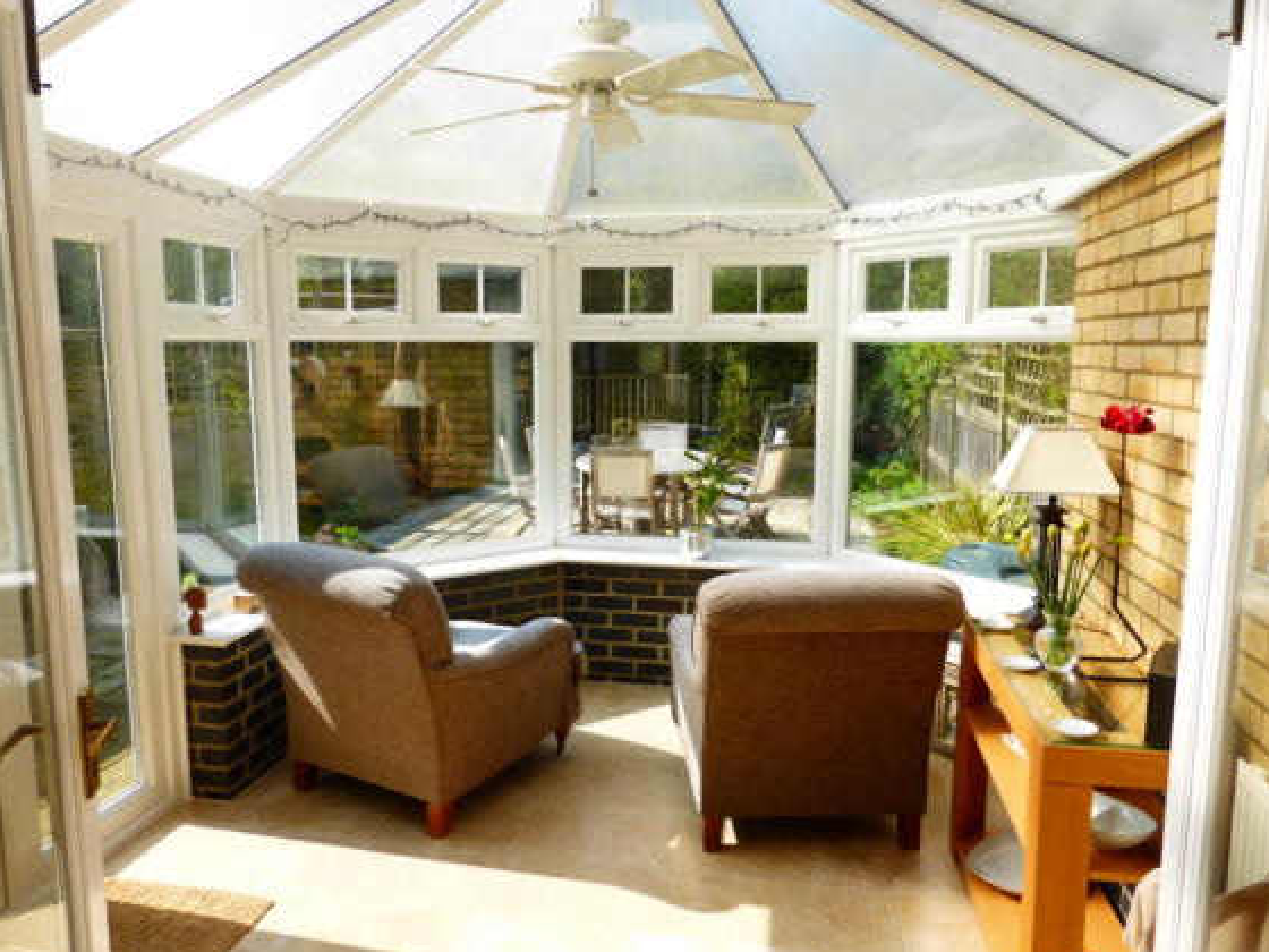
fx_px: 916
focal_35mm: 25
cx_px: 620
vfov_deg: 54.9
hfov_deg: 69.4
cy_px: 475
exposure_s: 1/320
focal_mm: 4.3
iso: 100
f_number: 4
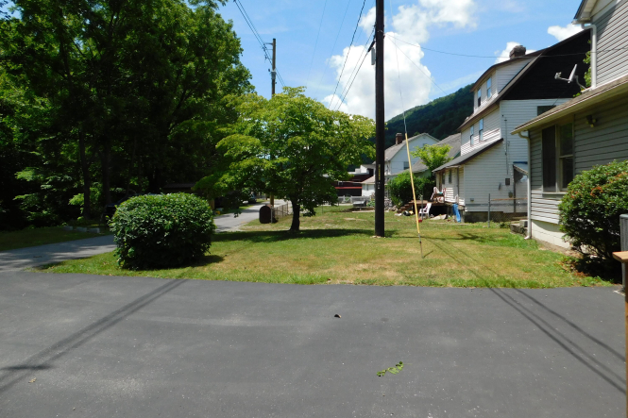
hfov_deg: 73.8
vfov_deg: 53.1
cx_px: 314
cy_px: 193
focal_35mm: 24
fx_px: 419
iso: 125
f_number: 3
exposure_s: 1/1250
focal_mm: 4
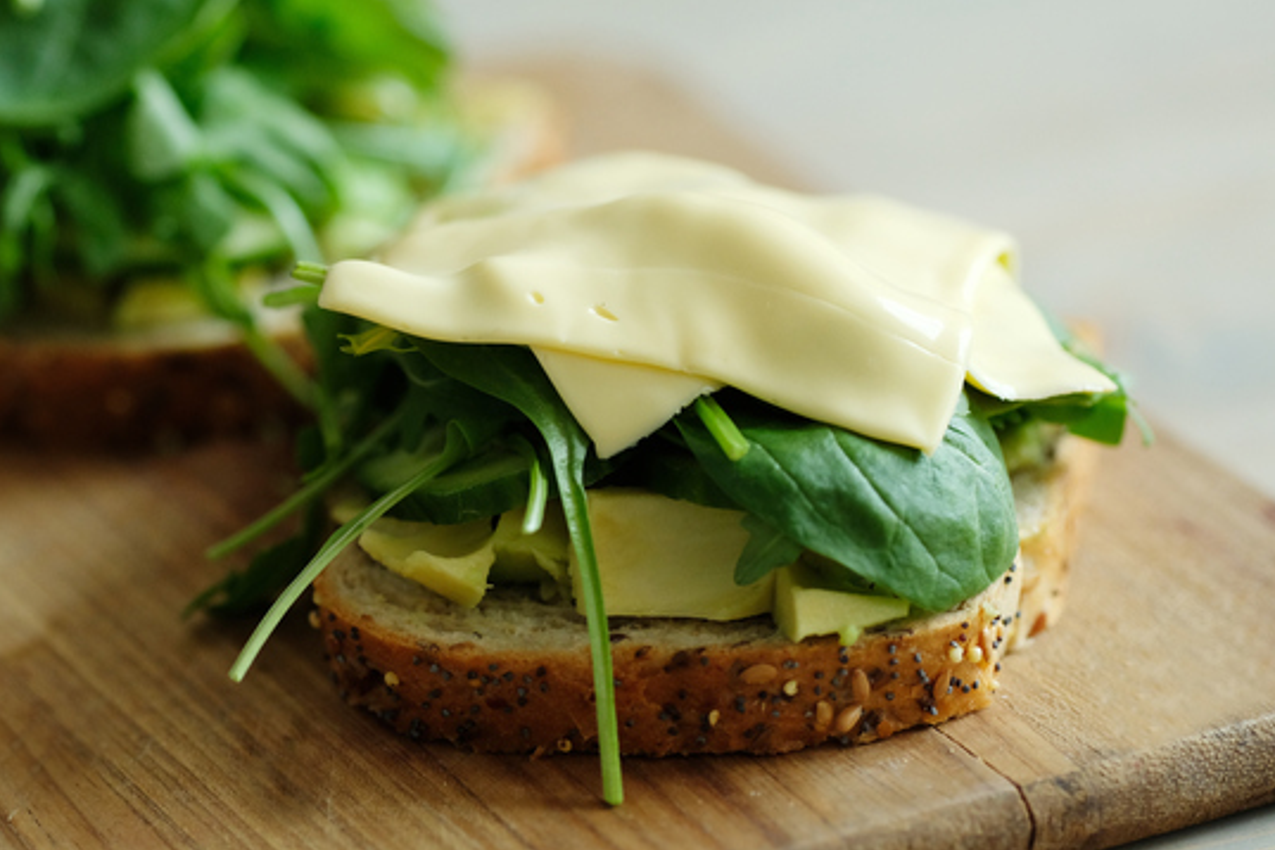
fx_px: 6445
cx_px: 437
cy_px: 343
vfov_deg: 7.5
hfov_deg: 11.3
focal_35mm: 182
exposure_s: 1/160
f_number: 2
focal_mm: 90
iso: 1000
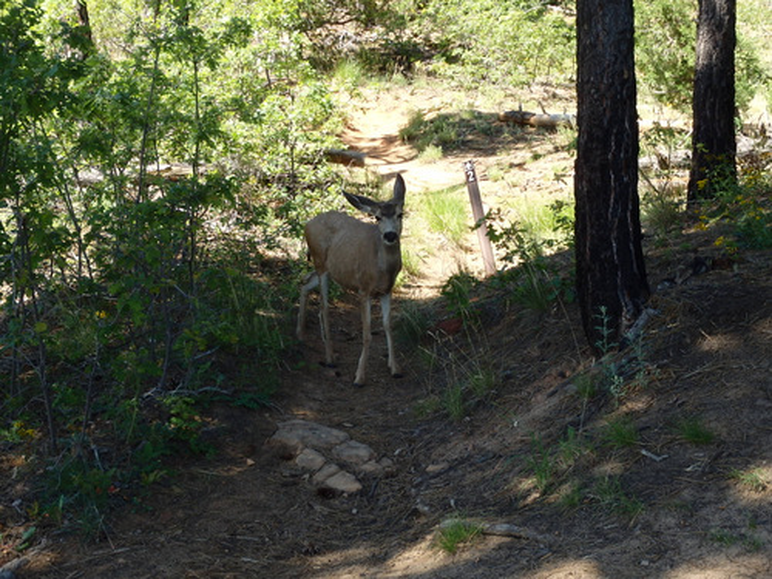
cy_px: 290
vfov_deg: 26.1
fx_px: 1249
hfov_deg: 34.3
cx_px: 386
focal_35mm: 56
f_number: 5.1
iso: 125
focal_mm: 10
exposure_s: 1/125
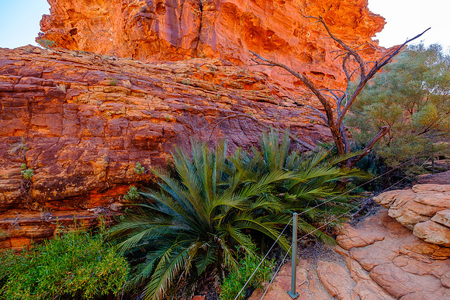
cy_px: 150
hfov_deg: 100.4
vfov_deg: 77.4
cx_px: 225
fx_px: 188
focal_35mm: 15
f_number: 4
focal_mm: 10
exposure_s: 1/150
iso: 200
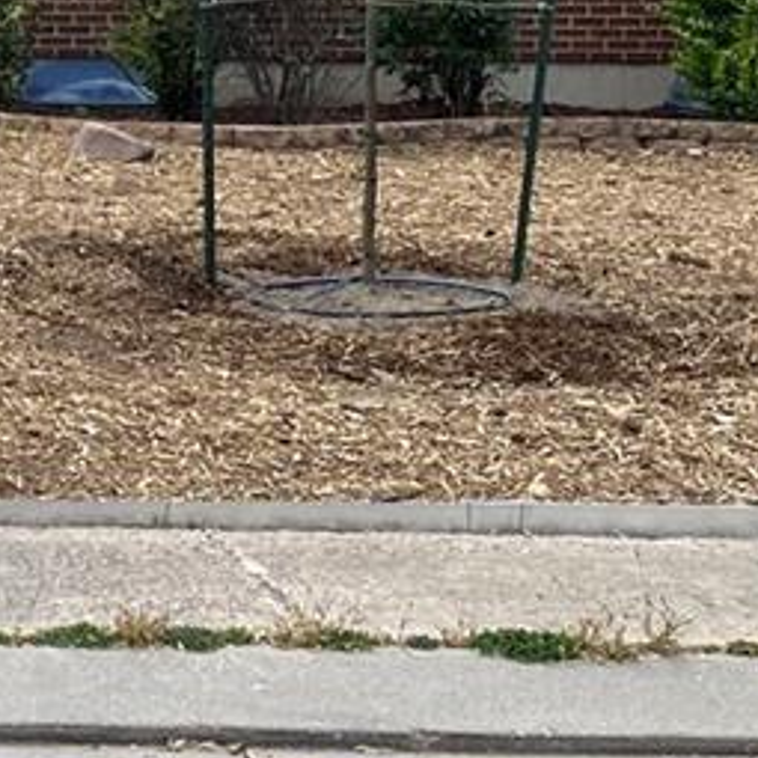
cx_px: -535
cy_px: -30
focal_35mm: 130
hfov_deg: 12.4
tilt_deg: -2.7
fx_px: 3221
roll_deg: -0.6
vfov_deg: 13.2
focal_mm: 4.25
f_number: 1.8
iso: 32
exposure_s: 1/1395
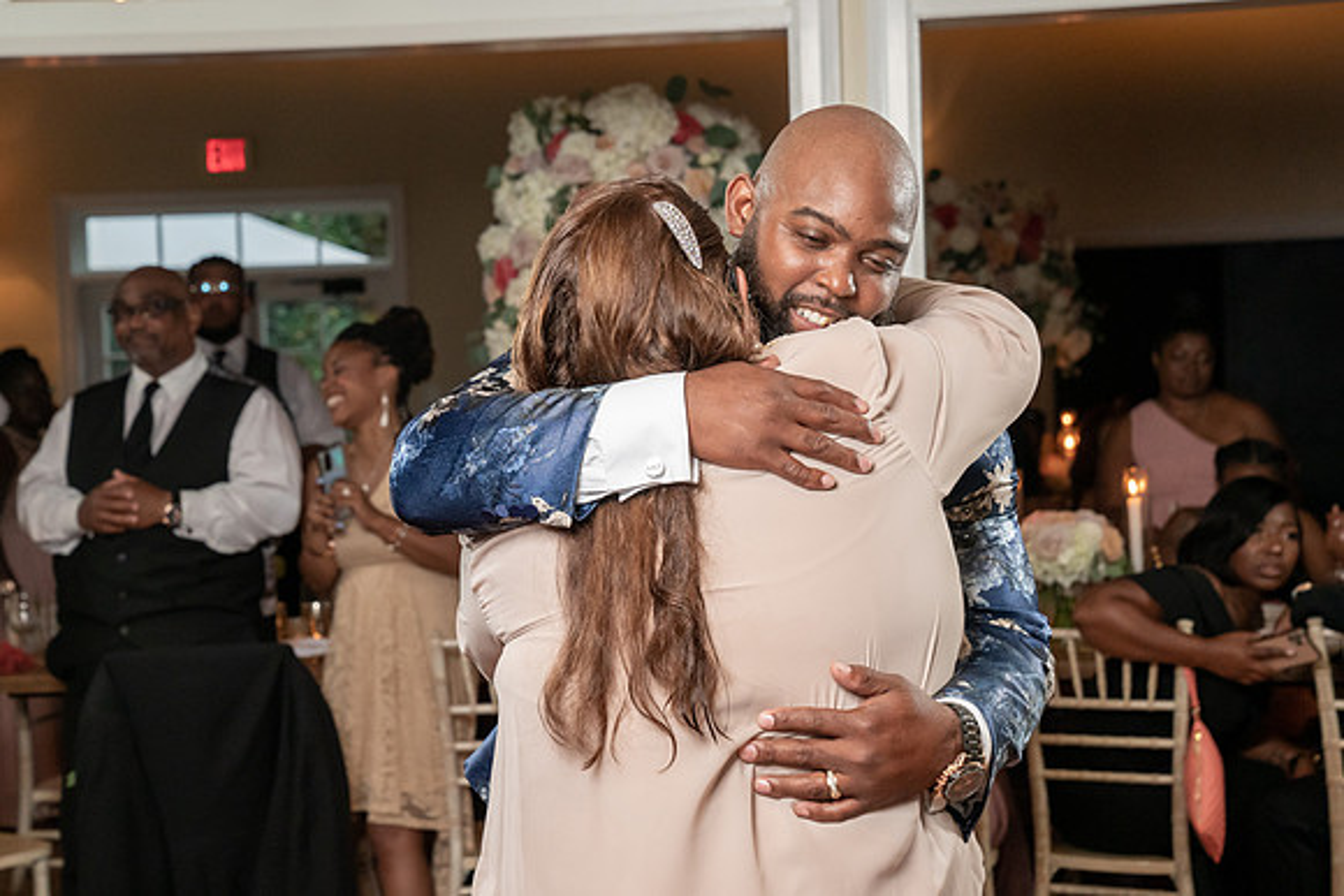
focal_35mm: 69
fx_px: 2559
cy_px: 424
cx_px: 636
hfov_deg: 29.4
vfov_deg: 19.9
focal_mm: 65
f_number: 5.6
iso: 4000
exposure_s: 1/200
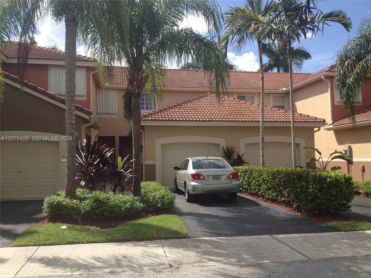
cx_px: 186
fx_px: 375
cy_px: 139
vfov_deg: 40.7
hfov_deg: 52.6
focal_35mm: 35
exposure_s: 1/1416
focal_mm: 4.28
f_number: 2.4
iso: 64
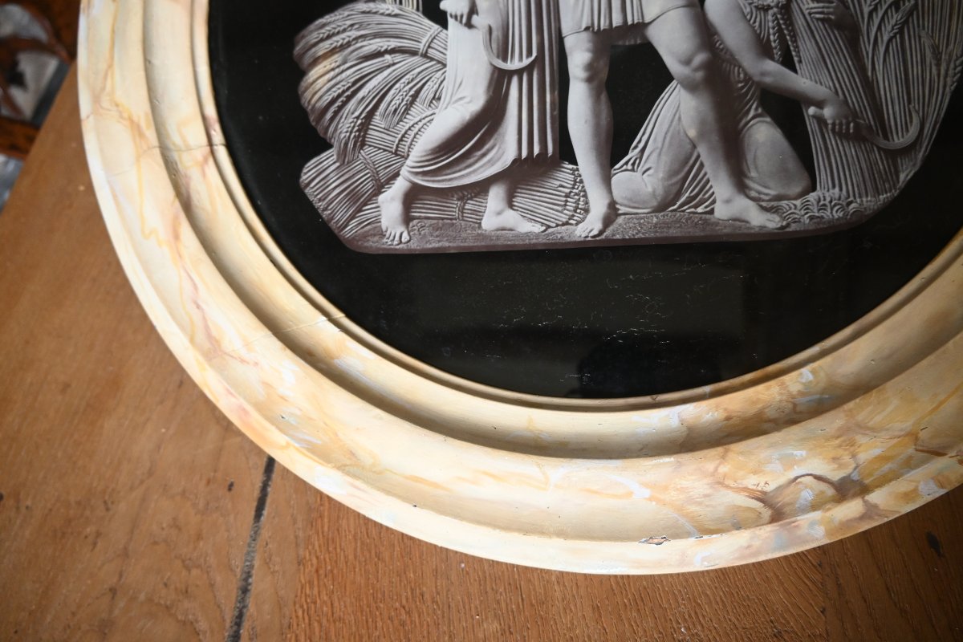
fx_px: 722
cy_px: 321
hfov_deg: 67.4
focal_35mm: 27
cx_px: 482
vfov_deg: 47.9
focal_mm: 18
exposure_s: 1/125
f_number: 3.5
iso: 1400
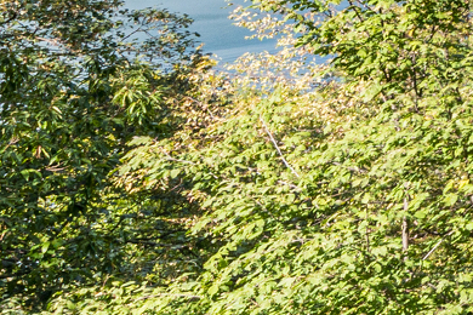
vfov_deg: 14.2
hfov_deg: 14.9
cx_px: 1096
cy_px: -113
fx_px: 1209
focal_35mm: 92
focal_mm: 14
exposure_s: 1/250
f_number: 9
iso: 100
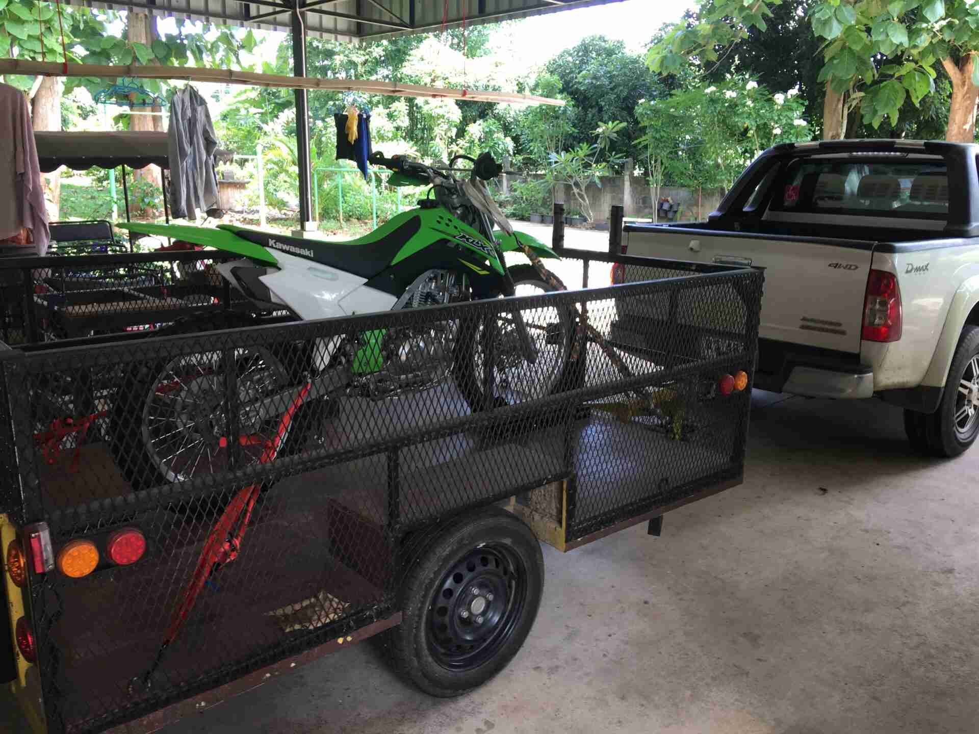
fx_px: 820
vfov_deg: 48.2
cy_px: 367
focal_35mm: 29
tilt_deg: -11.3
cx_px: 490
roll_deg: -1.2
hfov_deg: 61.7
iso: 32
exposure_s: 1/50
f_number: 2.2
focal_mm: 4.15
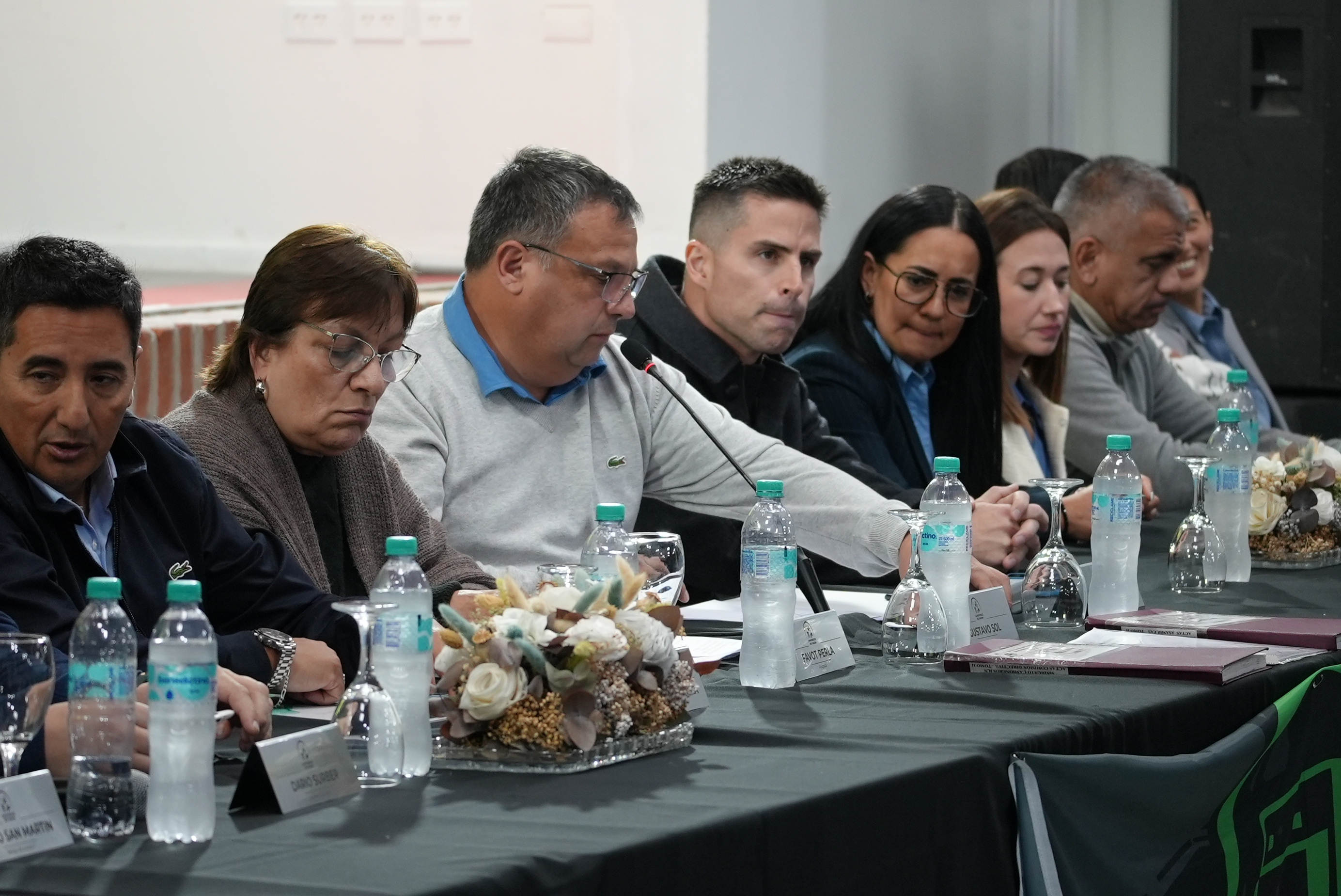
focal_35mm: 168
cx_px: 670
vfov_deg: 8.2
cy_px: 448
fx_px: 6260
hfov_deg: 12.2
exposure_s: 1/200
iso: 2000
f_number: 5
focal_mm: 112
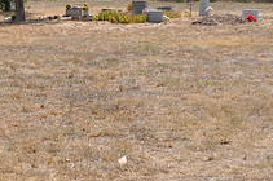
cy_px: 45
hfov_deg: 13.7
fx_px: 1093
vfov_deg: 9.5
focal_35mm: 144
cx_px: -76
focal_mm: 35
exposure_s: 1/400
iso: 200
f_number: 10
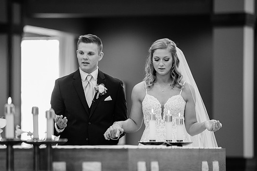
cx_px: 108
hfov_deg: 8.5
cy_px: 102
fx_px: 1727
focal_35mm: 242
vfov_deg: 5.7
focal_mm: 200
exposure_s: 1/250
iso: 1000
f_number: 2.8
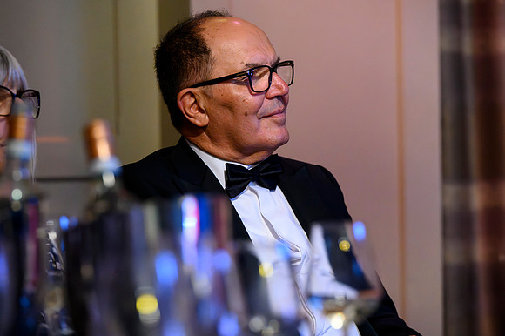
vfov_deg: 9.6
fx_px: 1995
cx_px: 252
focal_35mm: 142
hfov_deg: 14.4
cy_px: 168
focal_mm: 140
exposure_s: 1/200
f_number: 4
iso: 14400
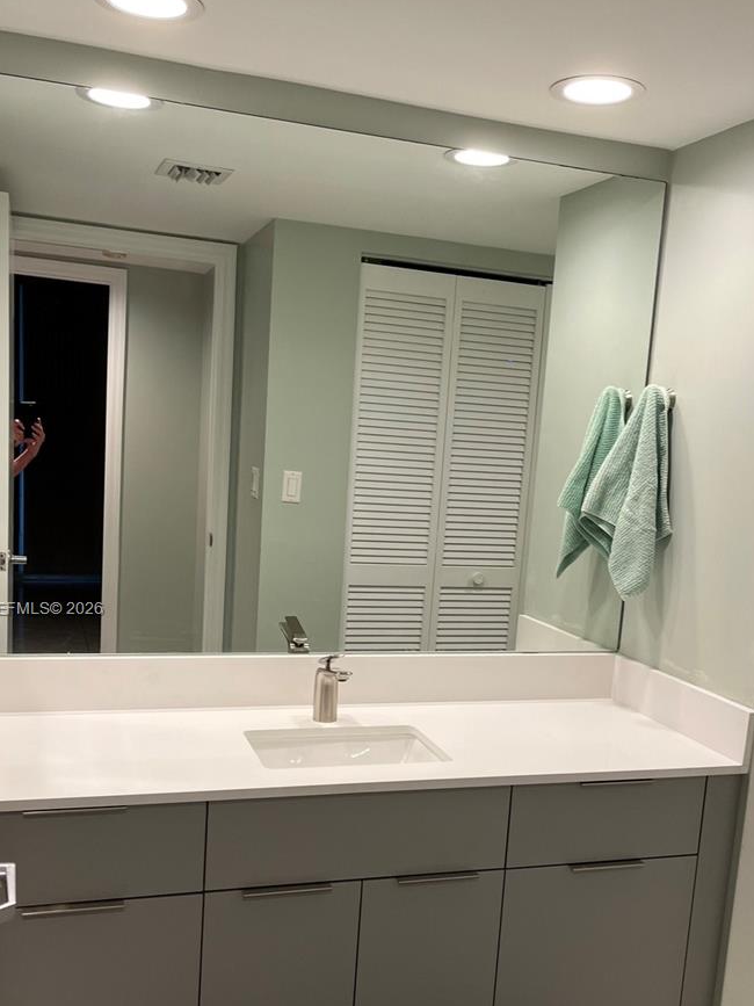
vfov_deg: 51.0
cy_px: 610
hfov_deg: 39.6
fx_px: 1046
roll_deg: -2.2
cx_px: 411
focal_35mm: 36
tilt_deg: -11.3
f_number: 1.6
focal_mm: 5.1
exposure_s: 1/60
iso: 64
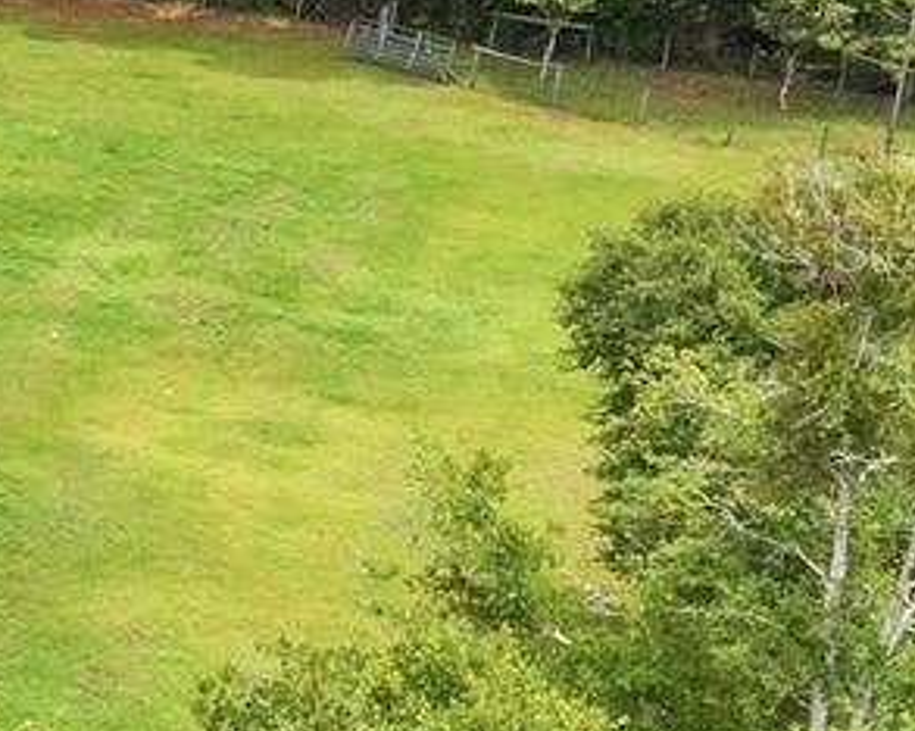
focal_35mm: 128
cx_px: -1371
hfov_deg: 11.8
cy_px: 247
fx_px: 3464
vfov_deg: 12.0
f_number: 1.8
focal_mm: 8.67
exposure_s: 1/4000
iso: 220
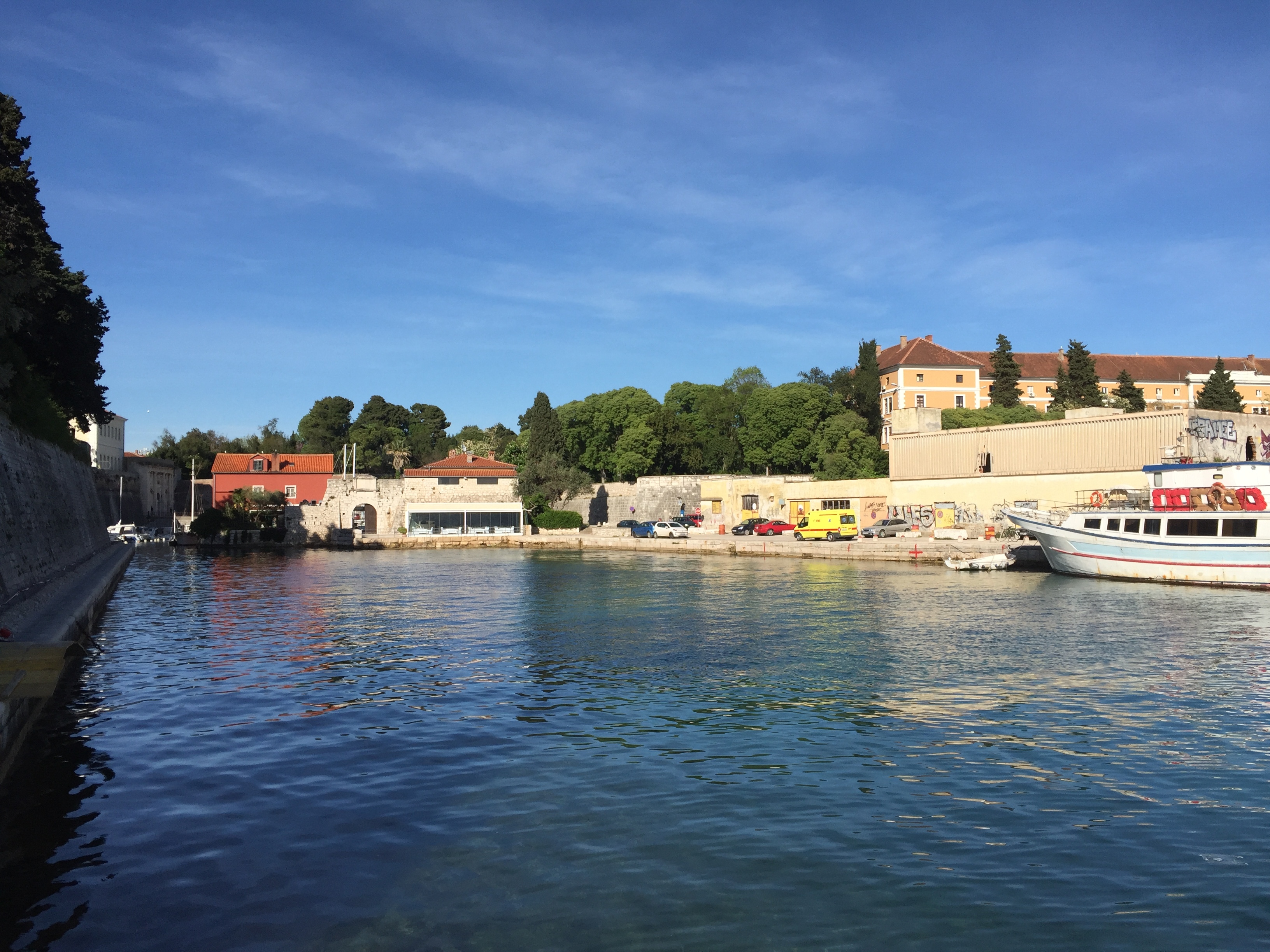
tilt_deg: +2.5
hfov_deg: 61.7
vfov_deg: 48.2
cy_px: 476
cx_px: 635
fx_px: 1064
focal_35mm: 29
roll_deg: +0.7
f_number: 2.2
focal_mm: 4.15
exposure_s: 1/2326
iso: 32
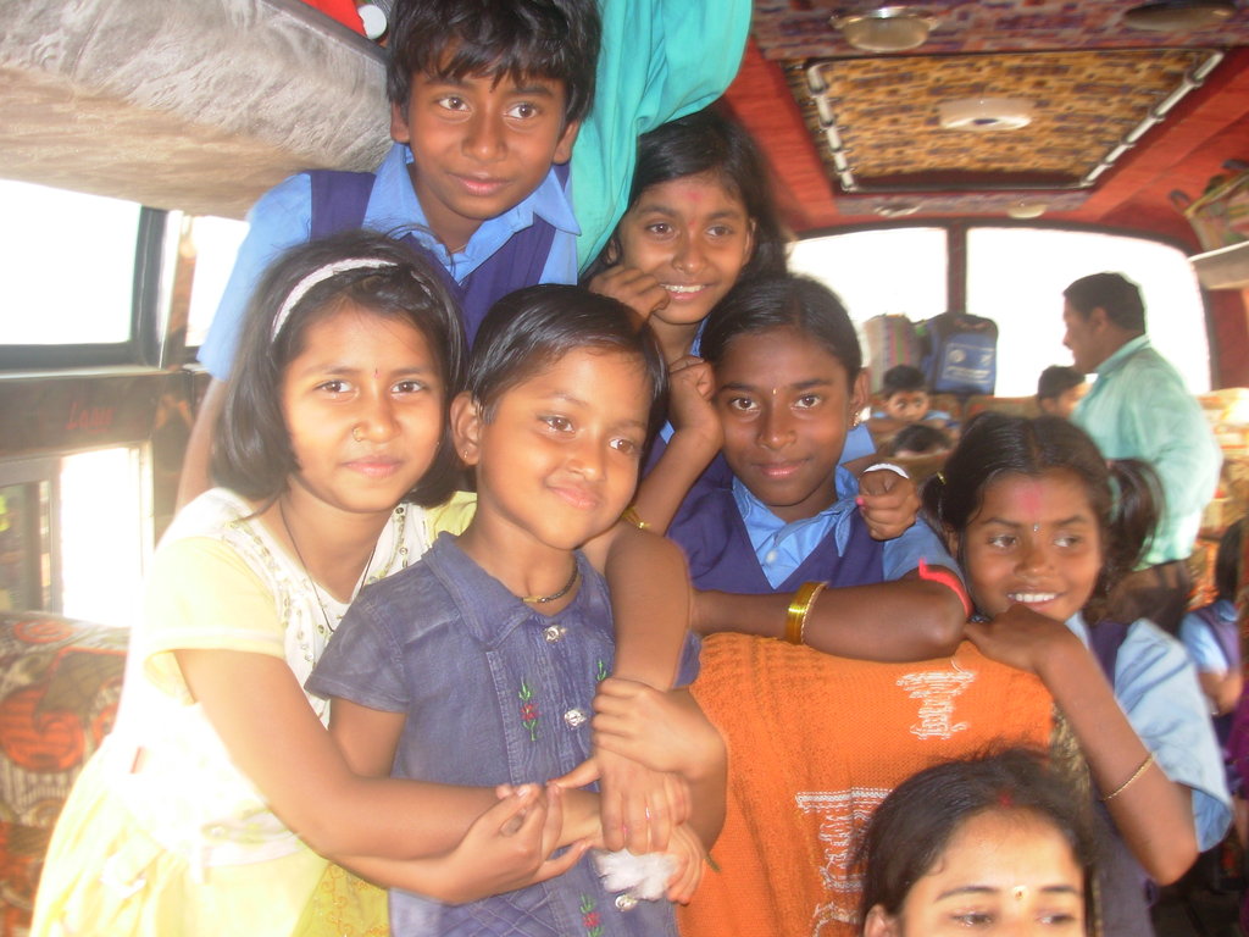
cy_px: 468
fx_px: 1371
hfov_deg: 49.0
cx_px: 624
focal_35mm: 38
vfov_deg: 37.7
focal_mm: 6.3
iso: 50
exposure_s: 1/6.7
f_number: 2.9
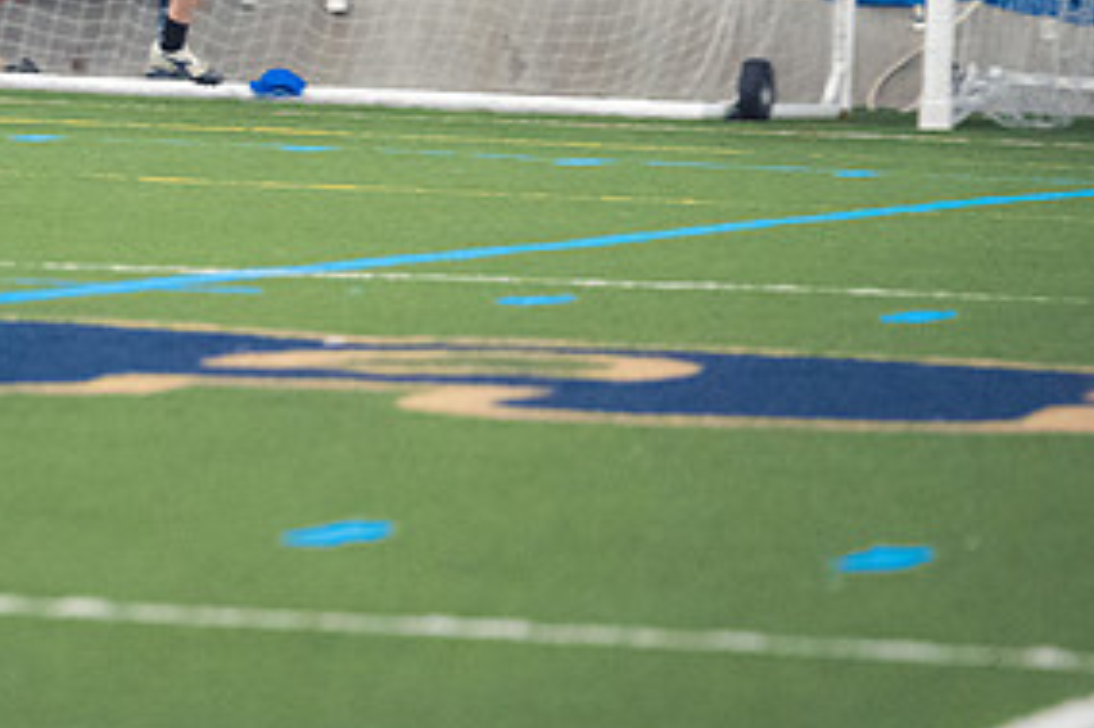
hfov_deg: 3.4
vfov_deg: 2.2
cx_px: 54
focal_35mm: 612
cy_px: 62
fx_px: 18586
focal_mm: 200
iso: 5000
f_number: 2.8
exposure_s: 1/320
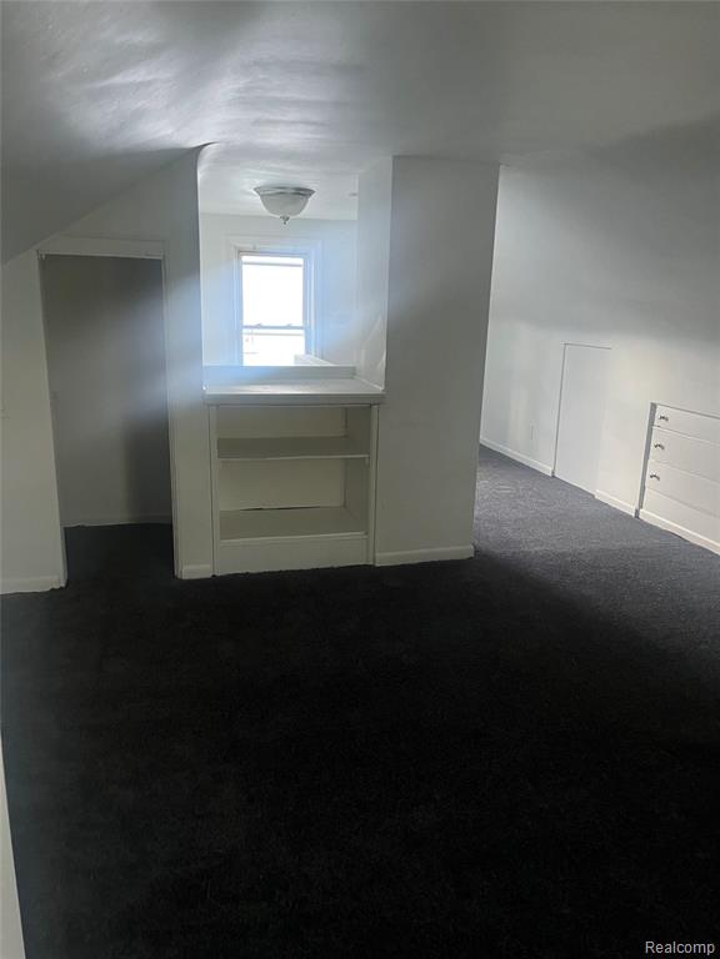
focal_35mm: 26
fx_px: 721
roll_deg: -1.0
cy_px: 480
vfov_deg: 67.3
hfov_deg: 53.1
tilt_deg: -15.4
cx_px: 360
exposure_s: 1/40
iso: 640
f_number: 1.6
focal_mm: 5.1
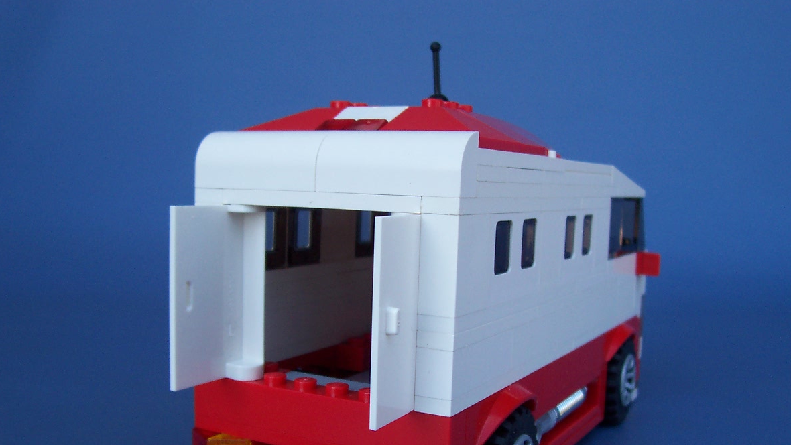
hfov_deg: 49.4
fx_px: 860
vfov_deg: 28.8
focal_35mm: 41
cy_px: 296
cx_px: 400
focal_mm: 5.6
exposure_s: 1/350
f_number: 2.8
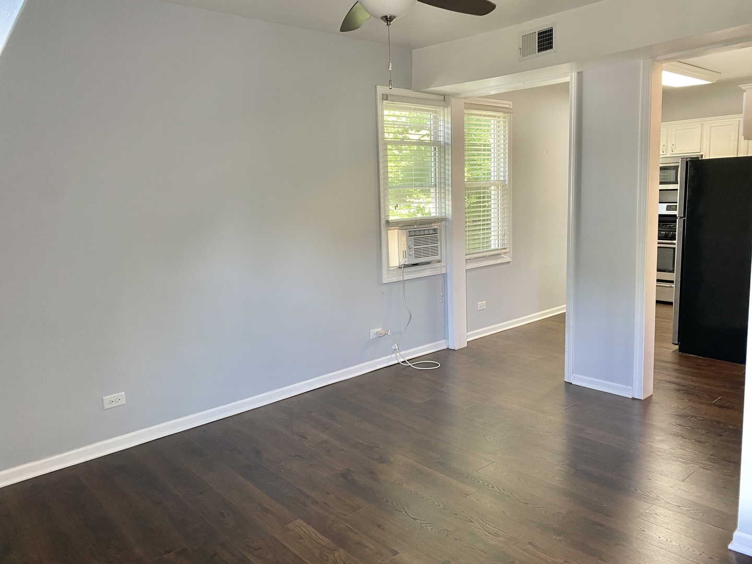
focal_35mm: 26
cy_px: 282
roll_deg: +2.2
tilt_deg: -9.1
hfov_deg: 67.3
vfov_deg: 53.1
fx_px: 565
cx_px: 376
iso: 160
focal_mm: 4.25
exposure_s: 1/60
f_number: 1.8
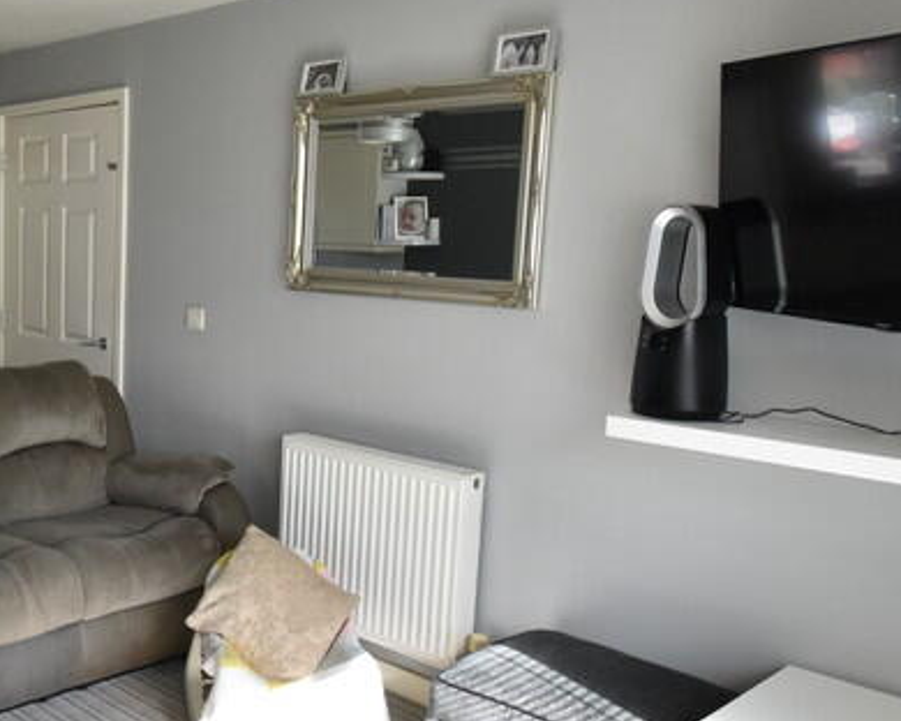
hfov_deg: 45.0
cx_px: 106
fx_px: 987
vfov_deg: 40.1
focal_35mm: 37
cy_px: 369
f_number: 5.6
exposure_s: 1/125
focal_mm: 10
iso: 800
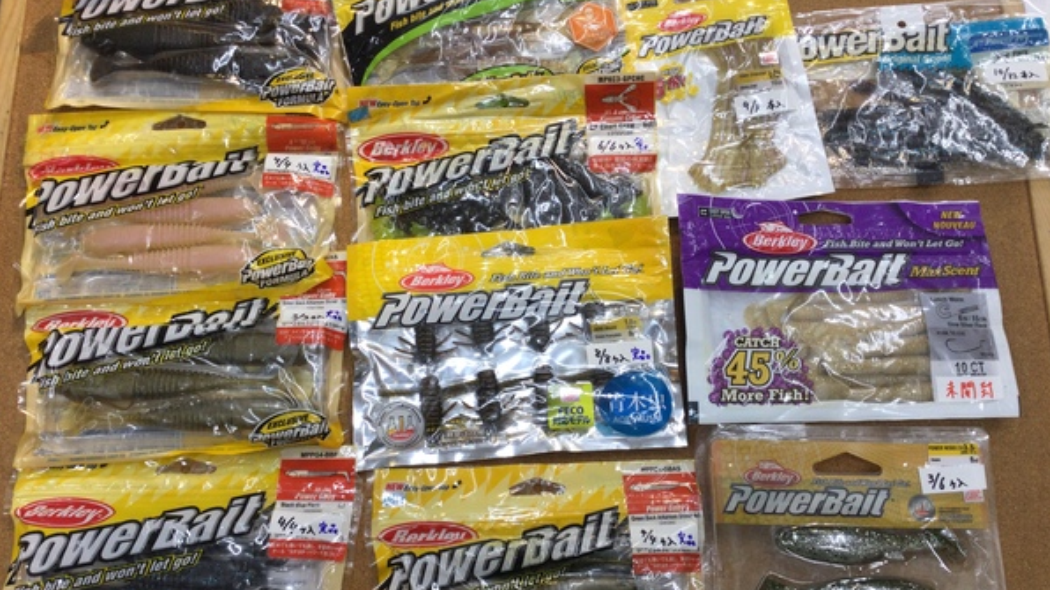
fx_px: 946
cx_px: 527
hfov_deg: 58.0
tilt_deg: -75.5
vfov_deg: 34.6
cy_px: 343
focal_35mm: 34
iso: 32
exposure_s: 1/60
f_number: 2.4
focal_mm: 3.3
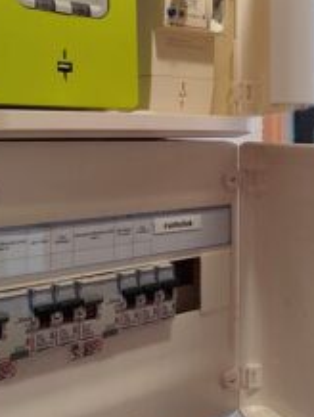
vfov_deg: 41.6
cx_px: 157
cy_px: 144
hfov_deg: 32.2
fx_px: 543
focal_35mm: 45
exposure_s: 1/100
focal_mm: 6.19
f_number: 1.65
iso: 160
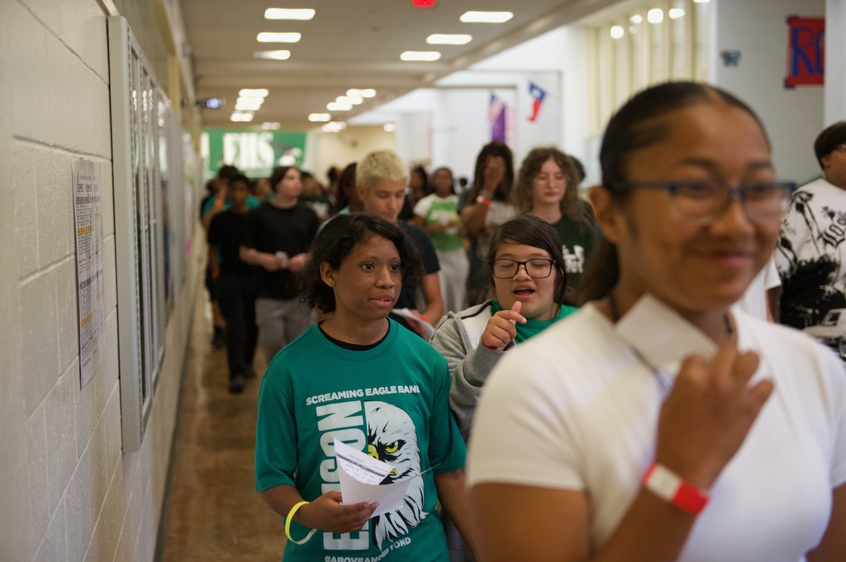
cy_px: 281
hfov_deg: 39.6
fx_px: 1174
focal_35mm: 50
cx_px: 423
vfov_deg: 26.9
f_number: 2.8
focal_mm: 50
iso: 2500
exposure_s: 1/250
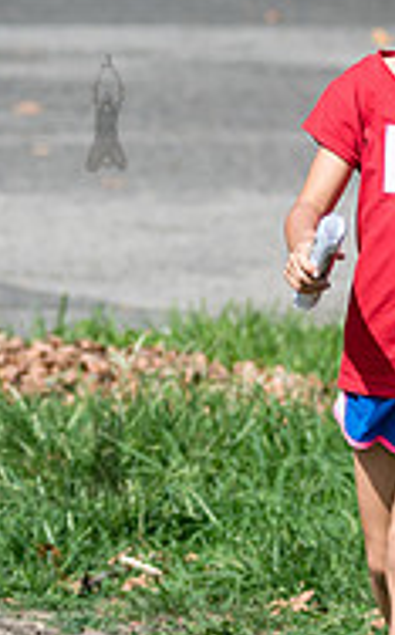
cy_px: 262
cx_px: 436
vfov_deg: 4.2
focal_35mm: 504
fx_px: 8708
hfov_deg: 2.6
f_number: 4
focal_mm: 135
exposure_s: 1/1000
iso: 200
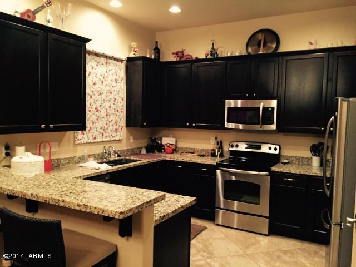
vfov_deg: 48.2
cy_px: 134
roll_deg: -1.0
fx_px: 298
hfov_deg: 61.7
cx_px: 178
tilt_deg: -3.1
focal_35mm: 29
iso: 250
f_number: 2.2
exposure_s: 1/20
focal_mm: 4.15
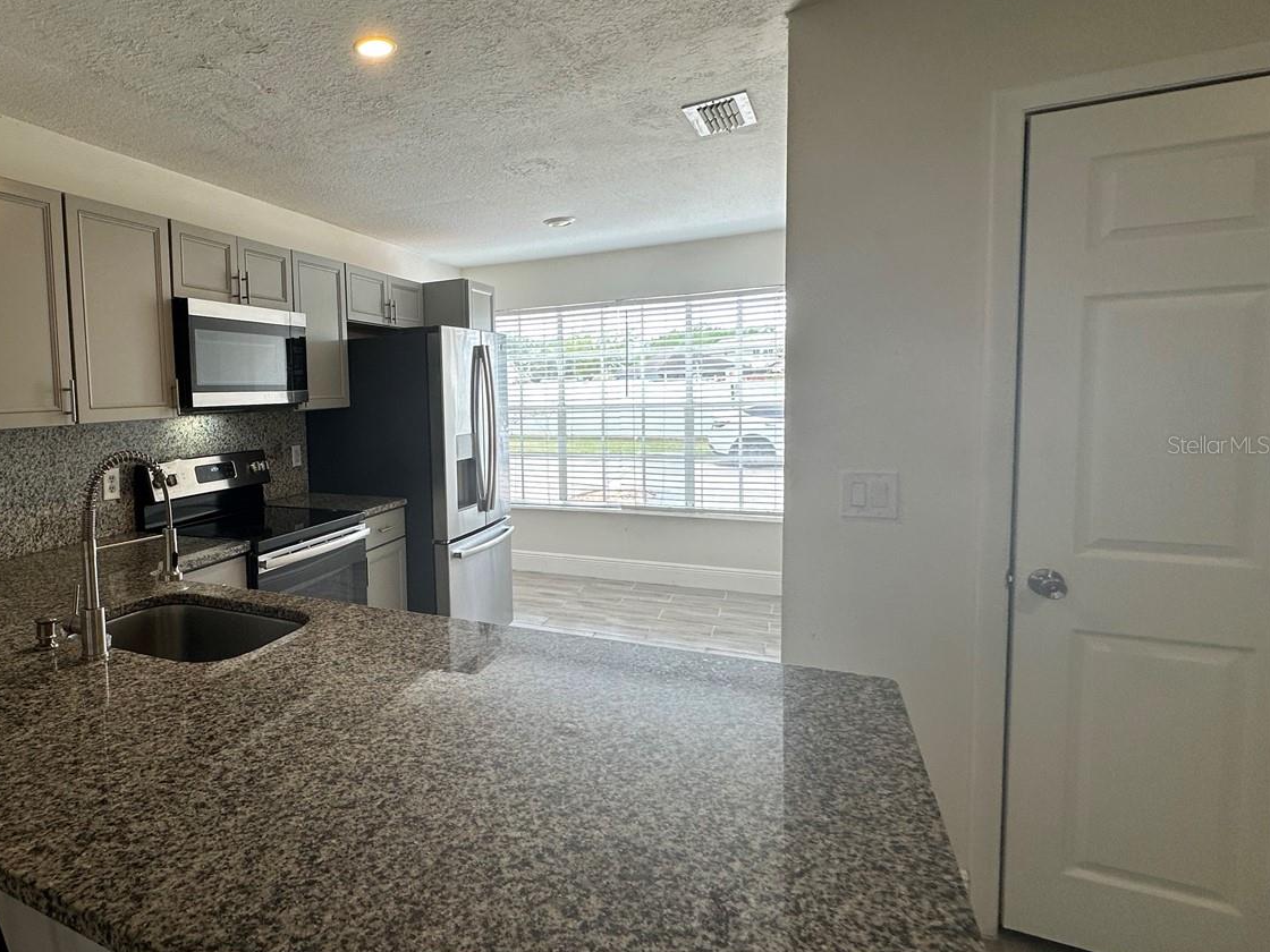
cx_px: 367
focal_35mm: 20
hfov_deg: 77.5
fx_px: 734
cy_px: 444
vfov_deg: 65.9
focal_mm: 2.22
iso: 64
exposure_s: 1/120
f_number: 2.2
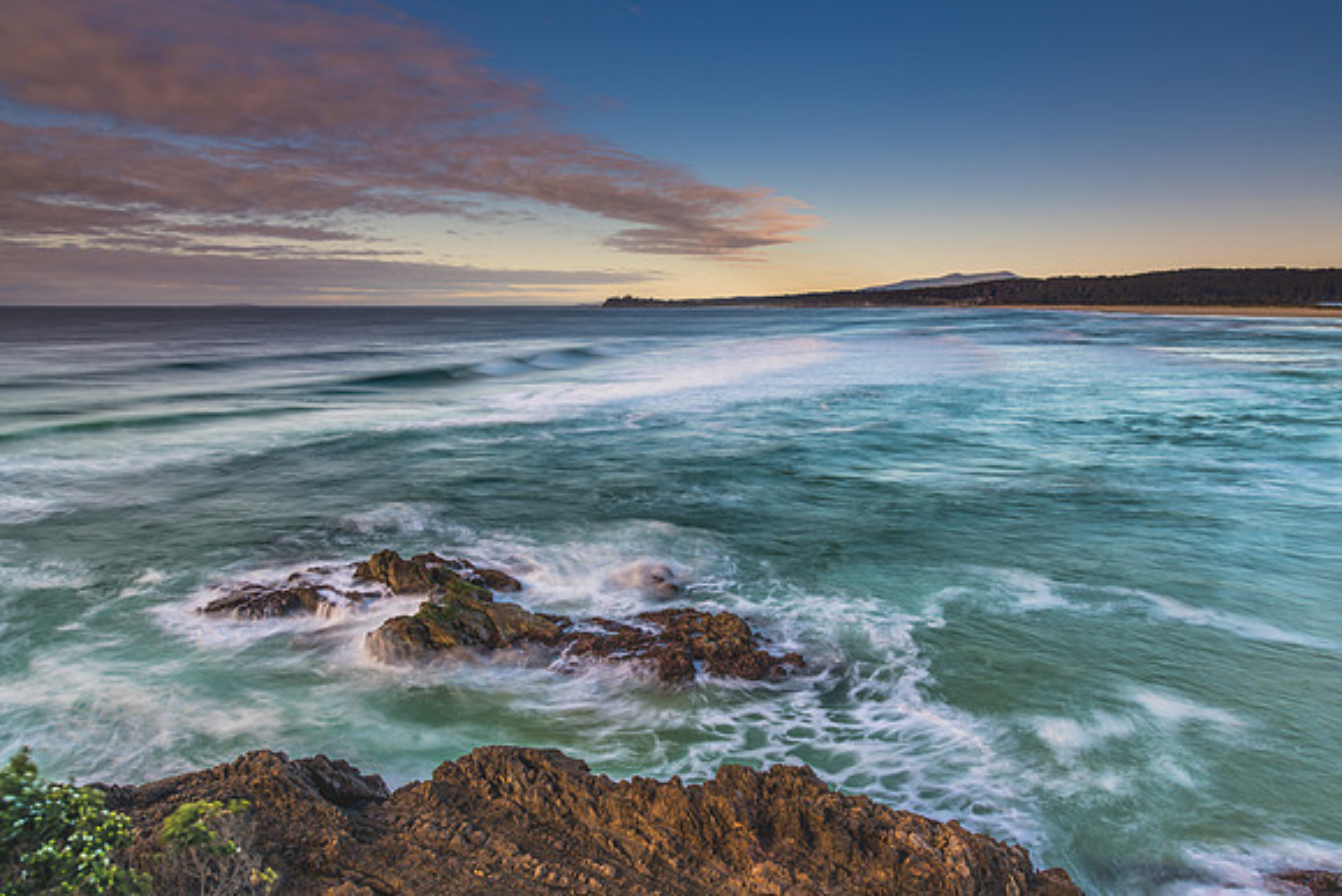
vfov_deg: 51.6
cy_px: 448
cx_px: 671
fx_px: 926
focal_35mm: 25
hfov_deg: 71.8
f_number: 8
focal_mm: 24
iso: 64
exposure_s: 2
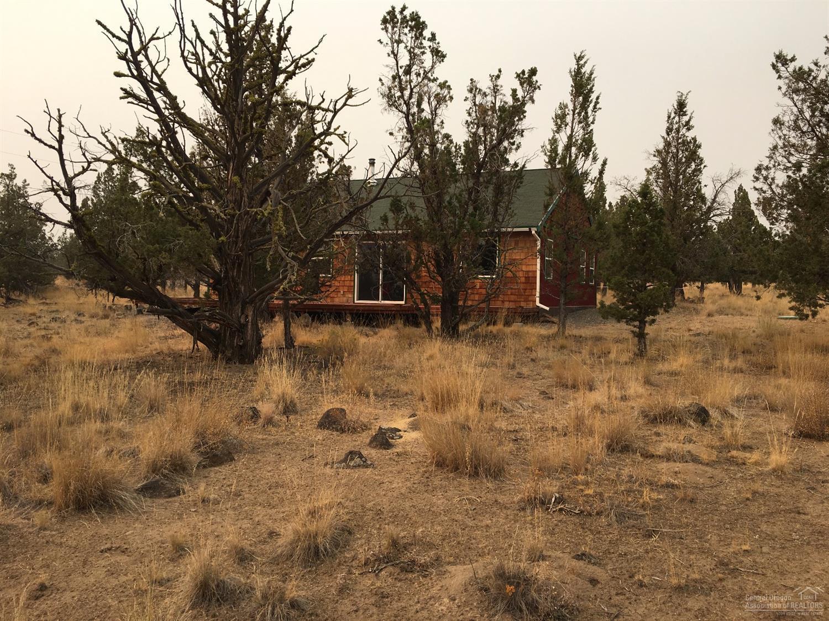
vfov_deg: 48.2
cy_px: 310
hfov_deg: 61.7
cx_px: 414
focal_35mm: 29
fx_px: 694
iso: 25
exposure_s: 1/1183
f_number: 2.2
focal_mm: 4.15
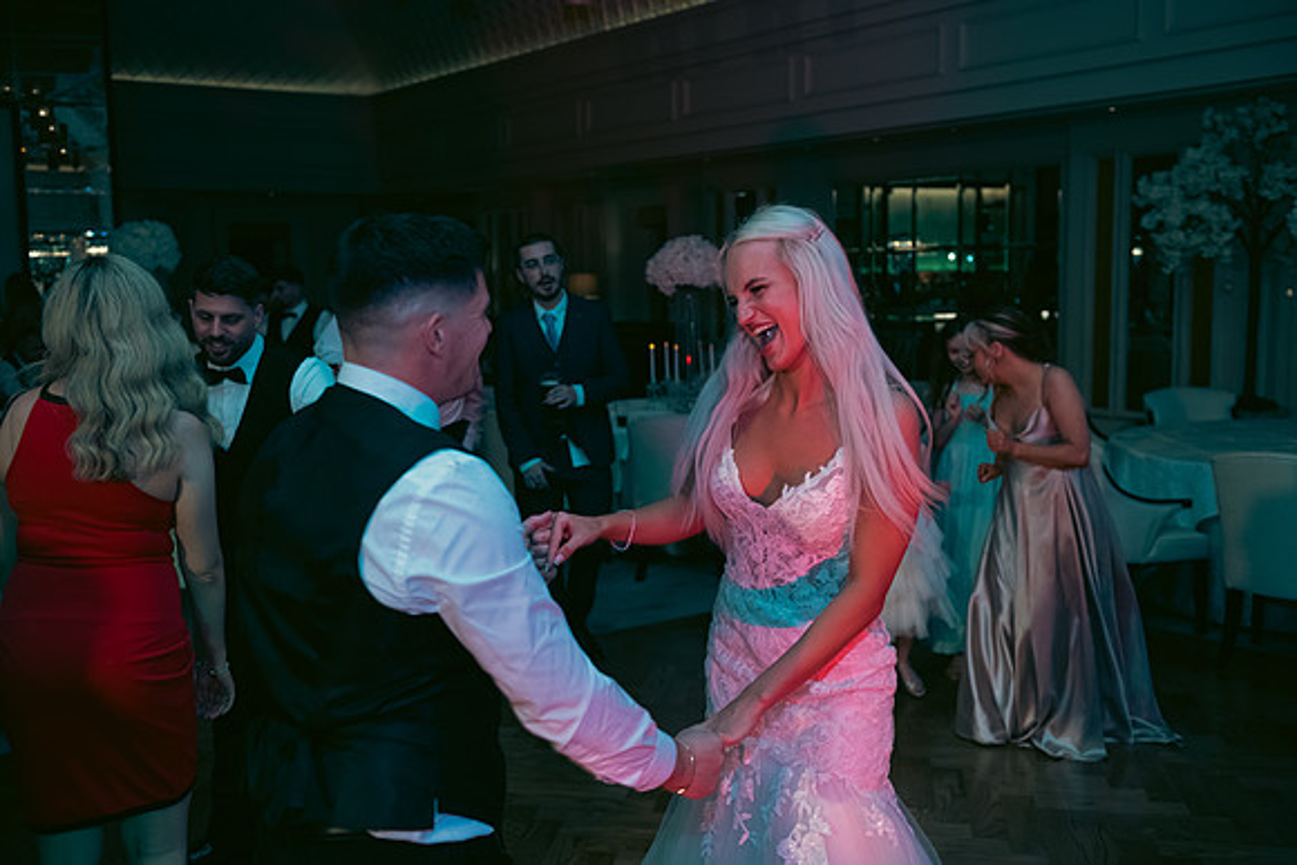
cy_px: 432
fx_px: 1369
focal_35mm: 38
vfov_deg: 35.1
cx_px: 648
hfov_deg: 50.7
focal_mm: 38
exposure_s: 1/160
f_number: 3.5
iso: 640
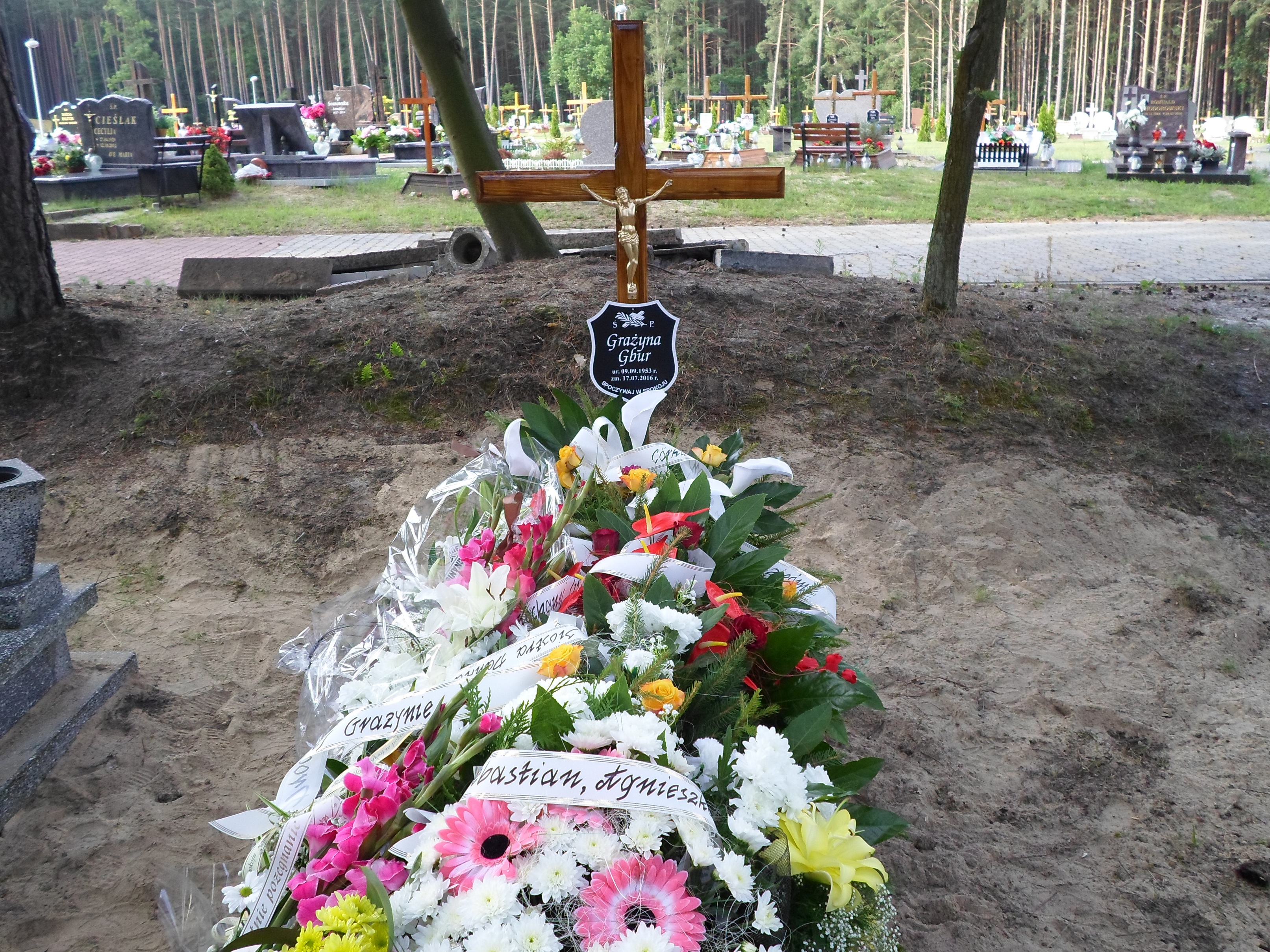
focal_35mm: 30
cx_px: 635
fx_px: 1101
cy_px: 476
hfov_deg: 60.0
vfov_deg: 46.8
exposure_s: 1/125
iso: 80
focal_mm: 5.5
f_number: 2.7
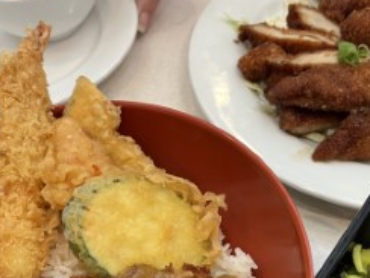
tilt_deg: -58.5
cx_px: 208
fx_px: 513
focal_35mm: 48
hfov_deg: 39.6
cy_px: 216
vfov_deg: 29.7
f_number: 1.6
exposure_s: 1/60
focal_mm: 5.1
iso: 125
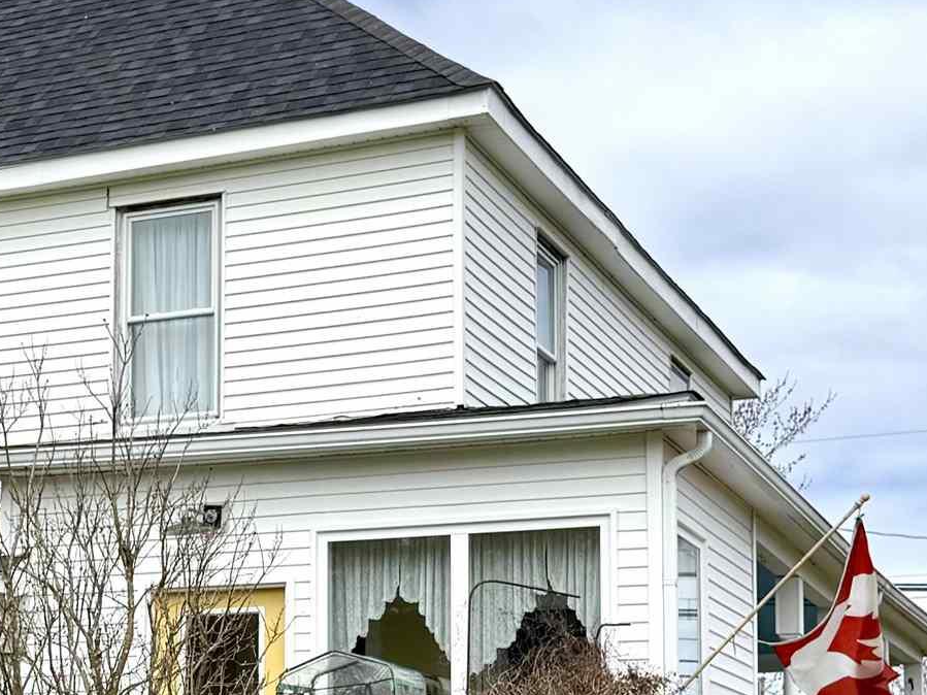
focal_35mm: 82
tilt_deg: +6.3
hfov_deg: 23.3
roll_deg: -0.5
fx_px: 2196
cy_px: 631
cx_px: 118
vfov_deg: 17.7
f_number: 1.78
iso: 80
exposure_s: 1/8130
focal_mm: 6.76
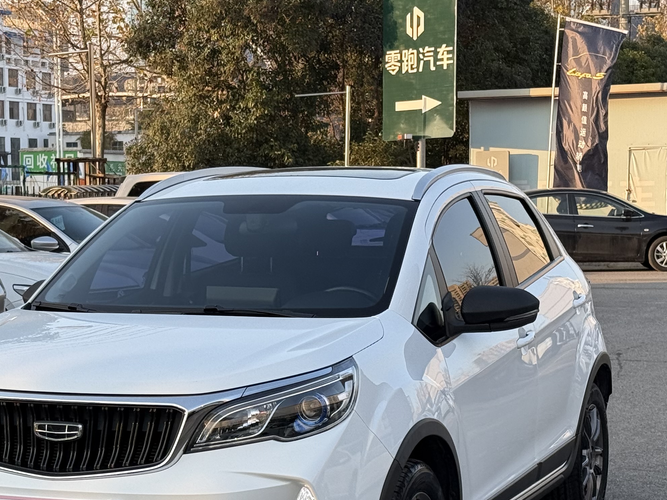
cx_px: 248
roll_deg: +0.5
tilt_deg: -6.4
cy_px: 367
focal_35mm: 98
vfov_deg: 15.0
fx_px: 1888
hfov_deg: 20.0
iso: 64
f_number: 1.78
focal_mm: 6.76
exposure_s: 1/951
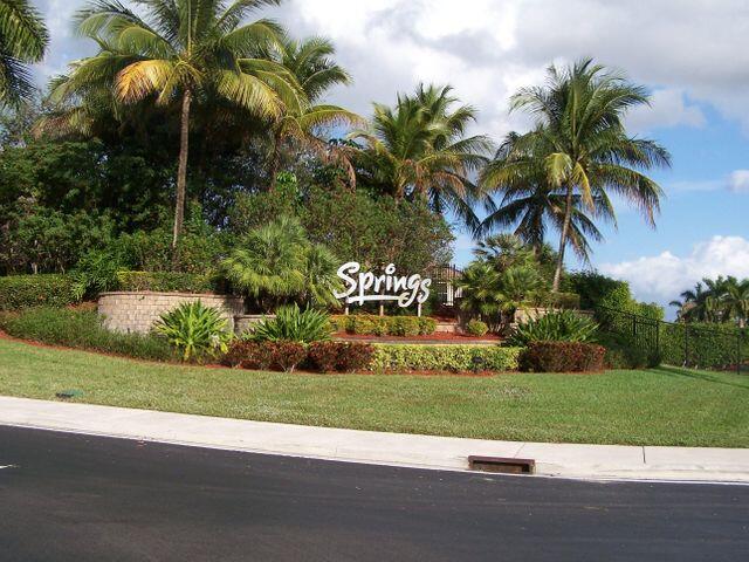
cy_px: 281
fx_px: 822
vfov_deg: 37.7
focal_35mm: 38
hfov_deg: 49.0
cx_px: 374
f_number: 4
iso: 80
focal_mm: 6.3
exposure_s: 1/750
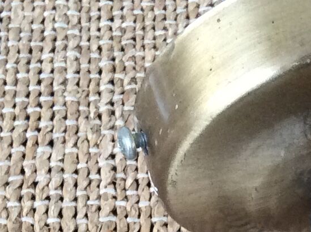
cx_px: 322
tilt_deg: -49.1
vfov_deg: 9.3
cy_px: 436
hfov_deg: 12.9
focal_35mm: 151
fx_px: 1355
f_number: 2.4
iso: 125
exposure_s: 1/25
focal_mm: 3.3
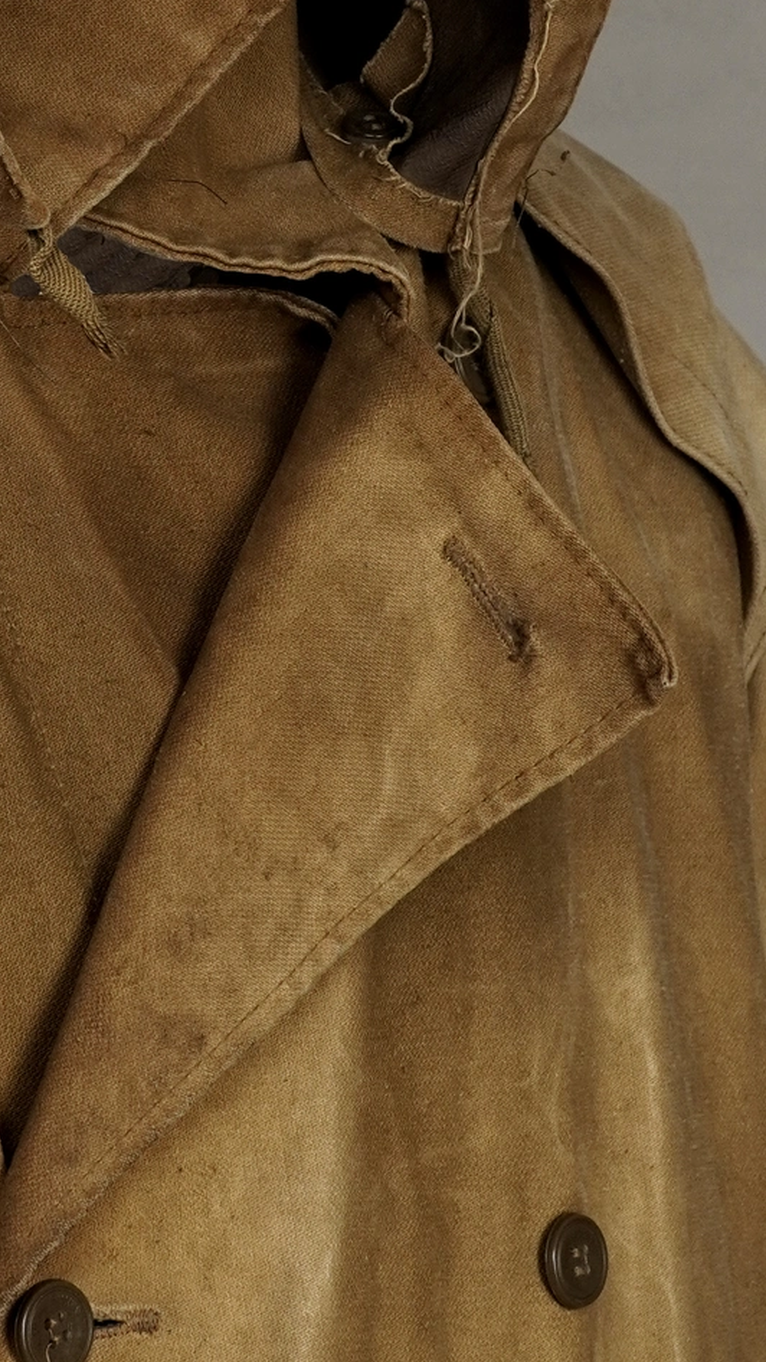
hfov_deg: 7.9
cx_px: 58
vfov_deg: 13.9
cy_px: 155
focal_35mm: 153
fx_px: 5526
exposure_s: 1/40
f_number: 6.3
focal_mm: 32
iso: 400
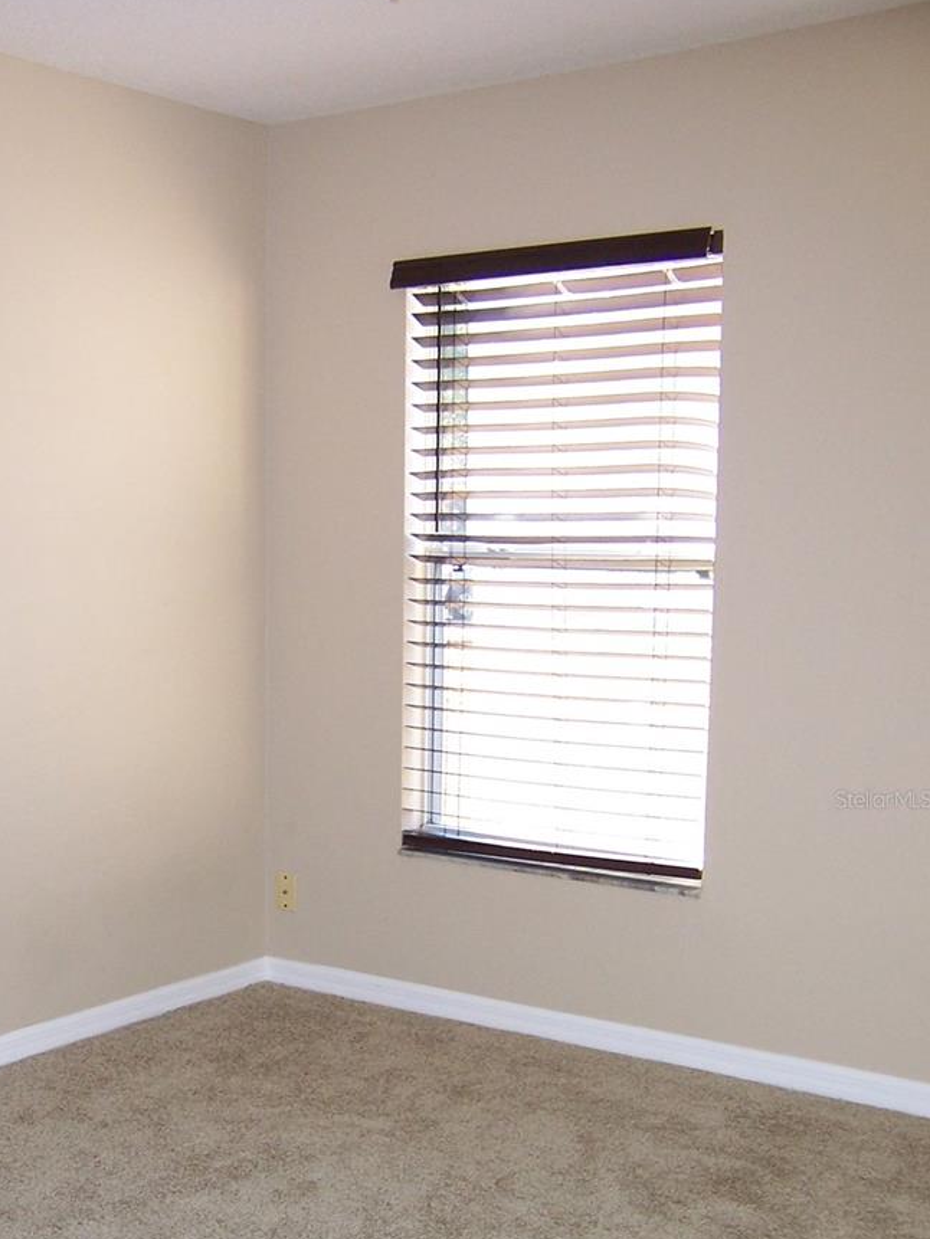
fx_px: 1647
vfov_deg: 40.8
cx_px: 289
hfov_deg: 31.2
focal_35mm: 46
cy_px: 799
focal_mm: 5.5
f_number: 2.8
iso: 140
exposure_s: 1/60
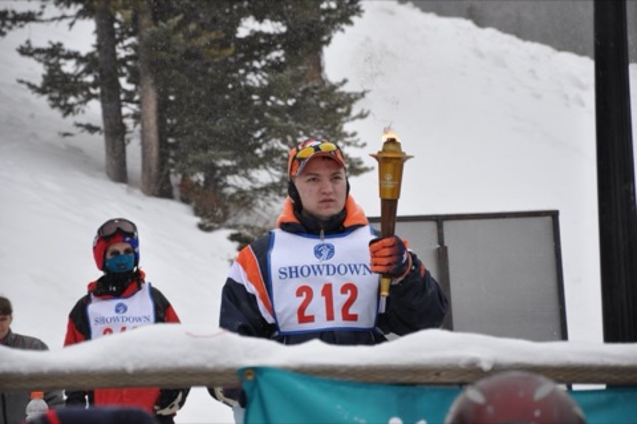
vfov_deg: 8.7
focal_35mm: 158
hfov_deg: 13.1
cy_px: 212
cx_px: 318
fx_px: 2784
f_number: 6.3
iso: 200
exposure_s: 1/160
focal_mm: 105
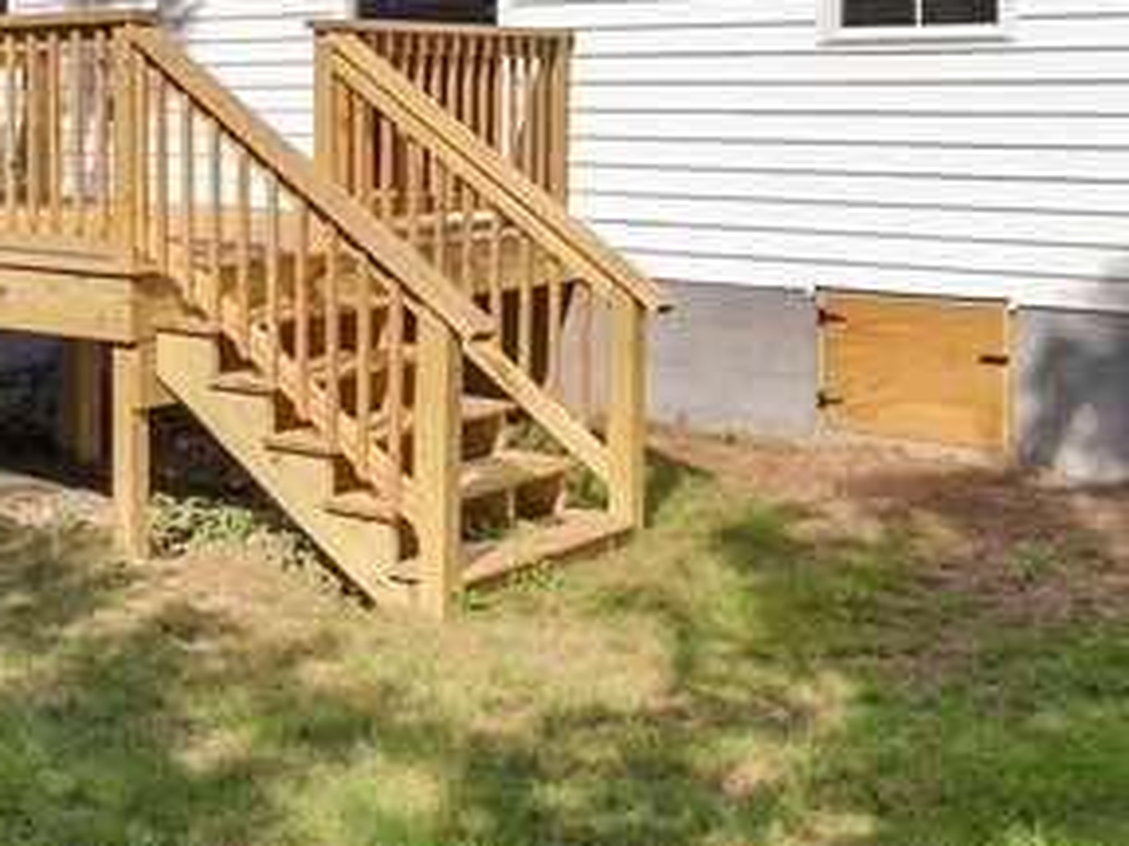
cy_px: 129
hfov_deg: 30.9
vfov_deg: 24.0
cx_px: 120
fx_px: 1951
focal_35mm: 60
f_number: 4
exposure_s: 1/400
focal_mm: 16.5
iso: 100
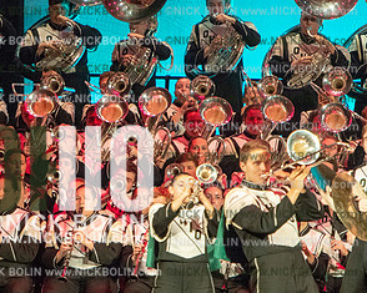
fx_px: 4626
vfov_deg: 3.6
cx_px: 65
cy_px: 185
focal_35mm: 426
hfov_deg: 4.5
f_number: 5.6
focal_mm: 230
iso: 8000
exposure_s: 1/320
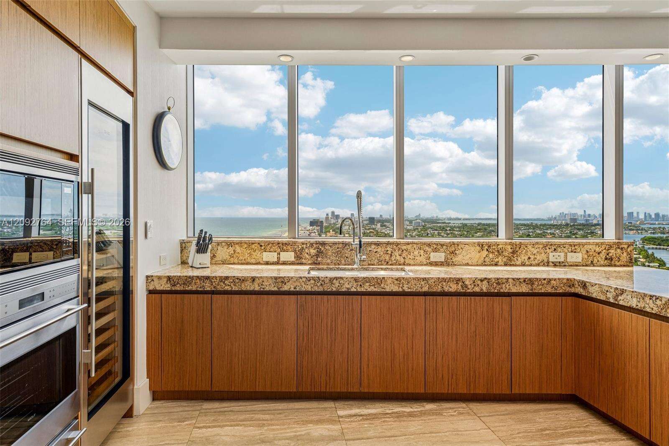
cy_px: 223
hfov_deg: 78.6
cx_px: 334
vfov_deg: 57.2
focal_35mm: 22
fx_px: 409
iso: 200
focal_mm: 22
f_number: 9
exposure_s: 1/100
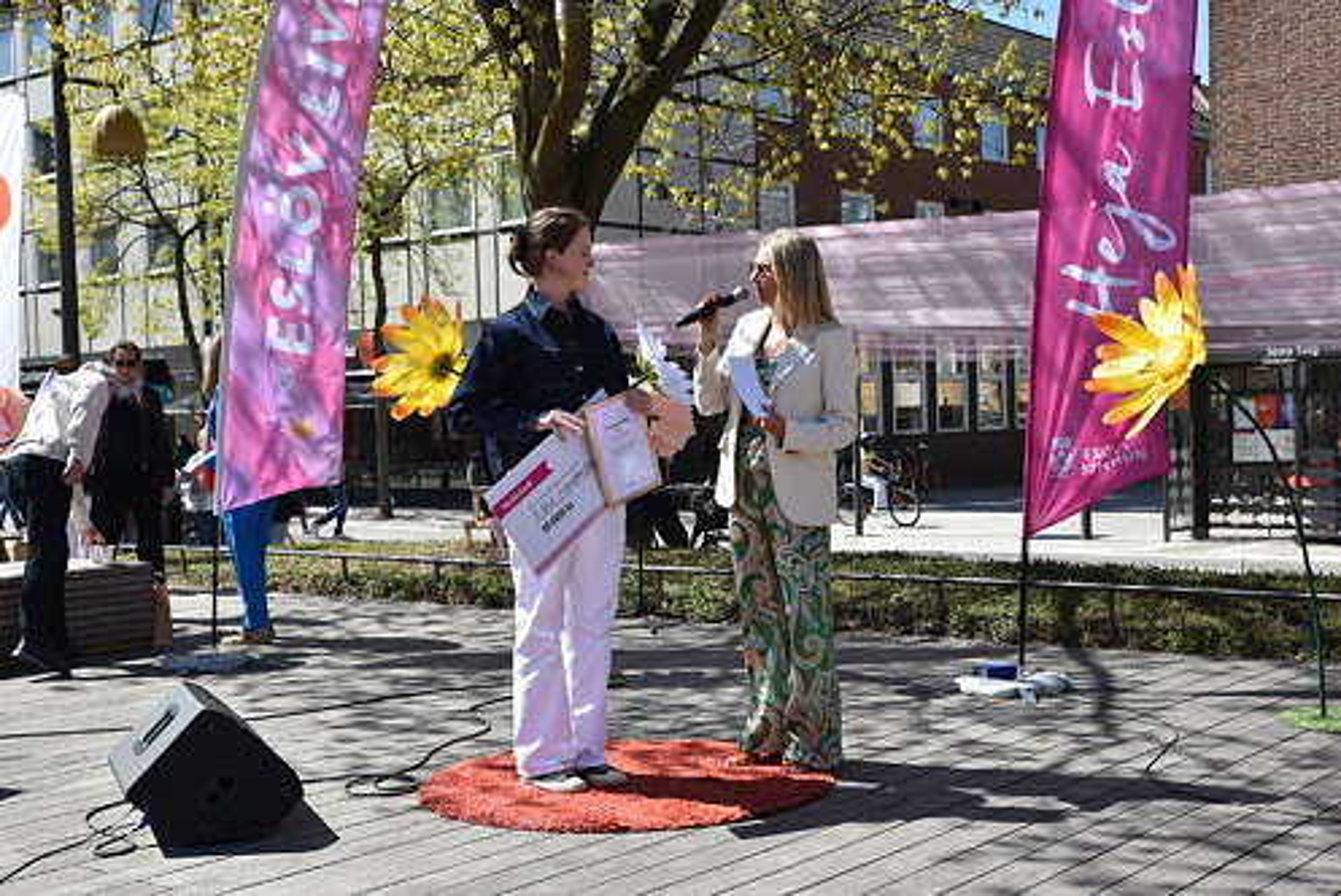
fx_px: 1714
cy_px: 448
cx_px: 670
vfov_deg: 29.3
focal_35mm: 46
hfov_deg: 42.7
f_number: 9
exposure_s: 1/320
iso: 200
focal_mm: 46
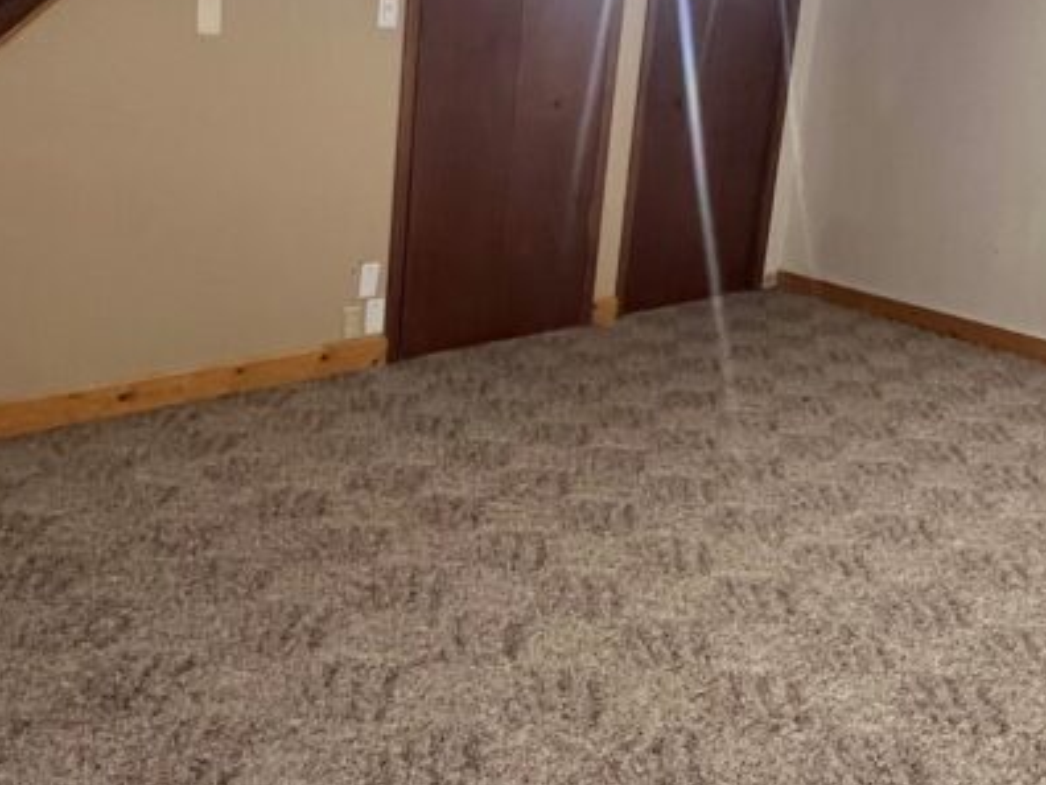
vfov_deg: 40.1
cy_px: 254
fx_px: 1058
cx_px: 464
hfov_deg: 52.5
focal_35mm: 35
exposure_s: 1/60
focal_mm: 1.57
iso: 500
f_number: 1.8
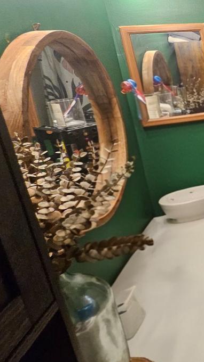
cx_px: 342
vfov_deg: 63.3
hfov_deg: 24.3
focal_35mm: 30
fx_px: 289
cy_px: 134
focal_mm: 1.7
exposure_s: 1/60.2
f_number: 2.2
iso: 400
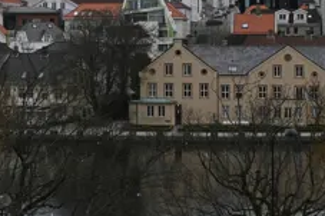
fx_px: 1236
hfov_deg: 15.0
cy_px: -14
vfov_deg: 9.9
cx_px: 139
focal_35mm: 137
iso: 100
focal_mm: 23
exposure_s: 1/320
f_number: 6.3
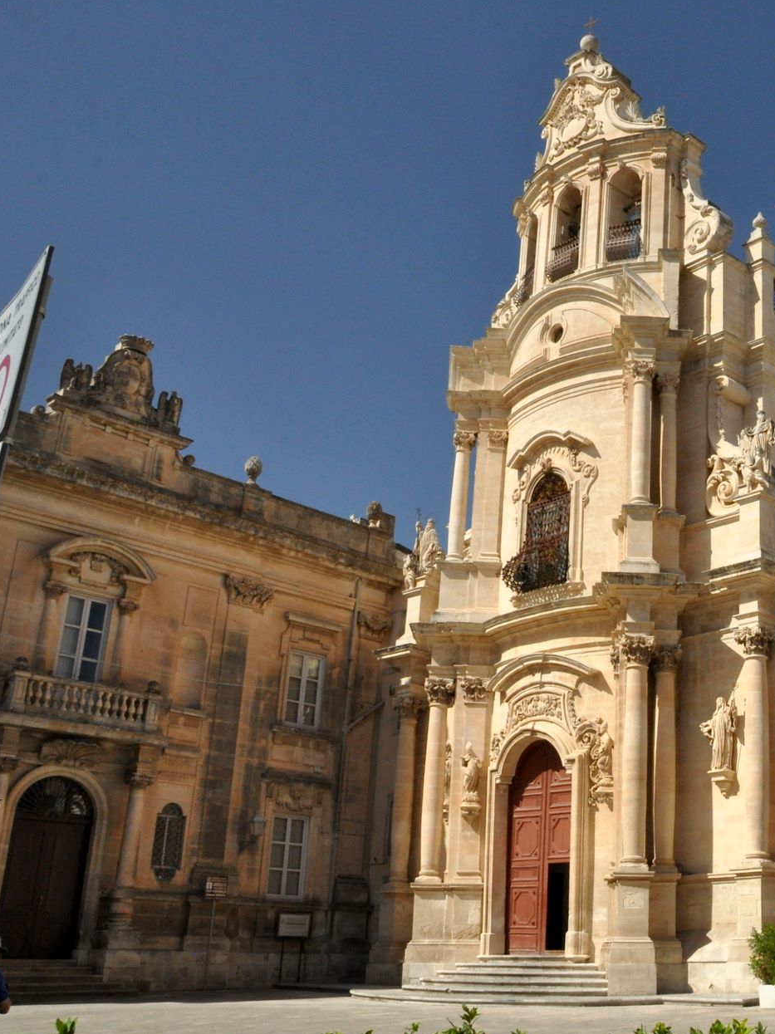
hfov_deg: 32.9
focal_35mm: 40
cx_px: 781
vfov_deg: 46.8
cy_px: 512
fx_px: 1195
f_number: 18
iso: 1250
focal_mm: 18
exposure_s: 1/320
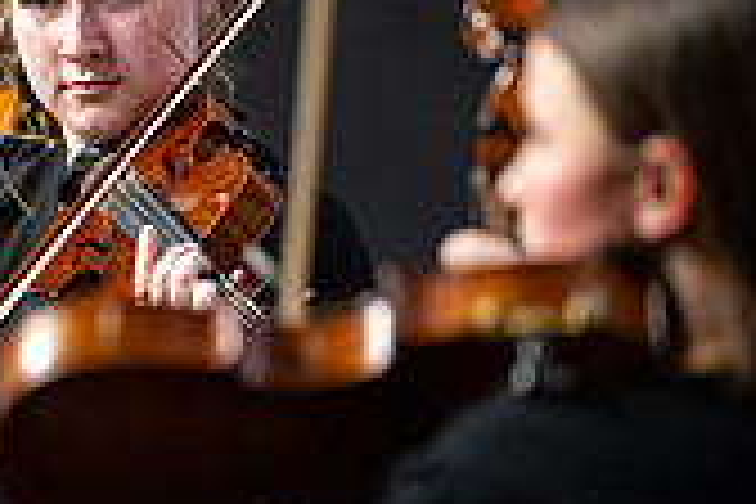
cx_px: -4
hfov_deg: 3.0
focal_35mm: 692
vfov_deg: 2.0
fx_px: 14531
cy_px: 281
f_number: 2.8
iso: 1600
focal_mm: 200
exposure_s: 1/400
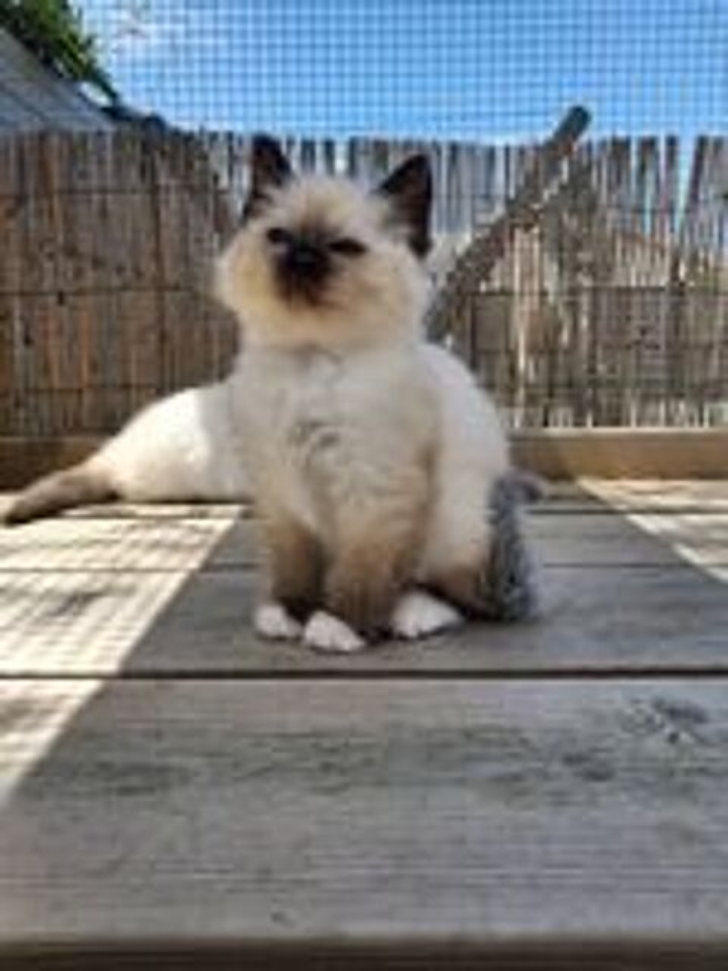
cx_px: 364
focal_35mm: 27
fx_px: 757
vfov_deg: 65.3
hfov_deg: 51.4
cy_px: 486
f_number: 1.8
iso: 20
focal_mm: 4
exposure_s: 1/313
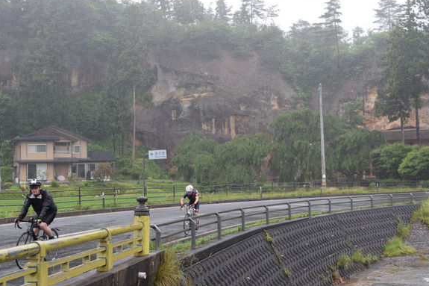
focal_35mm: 49
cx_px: 210
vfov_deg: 27.8
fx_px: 578
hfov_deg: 40.7
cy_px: 140
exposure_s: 1/200
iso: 400
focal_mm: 31
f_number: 7.1
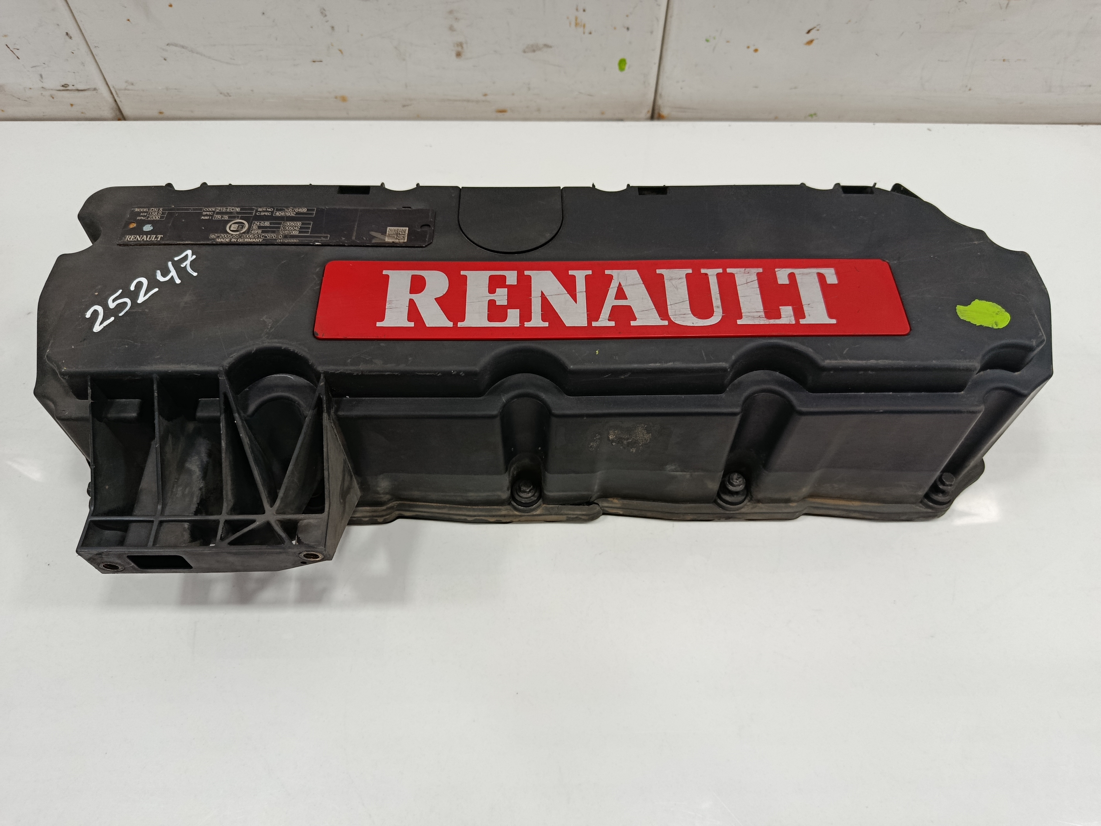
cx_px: 550
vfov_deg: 56.8
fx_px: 763
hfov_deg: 71.6
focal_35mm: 24
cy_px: 413
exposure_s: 1/50
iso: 591
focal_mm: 5.24
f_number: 1.7
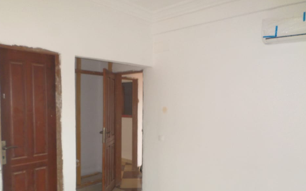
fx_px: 242
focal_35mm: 29
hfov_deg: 64.6
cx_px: 158
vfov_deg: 42.7
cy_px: 122
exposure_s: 1/30
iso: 120
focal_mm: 4.5
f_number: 2.5
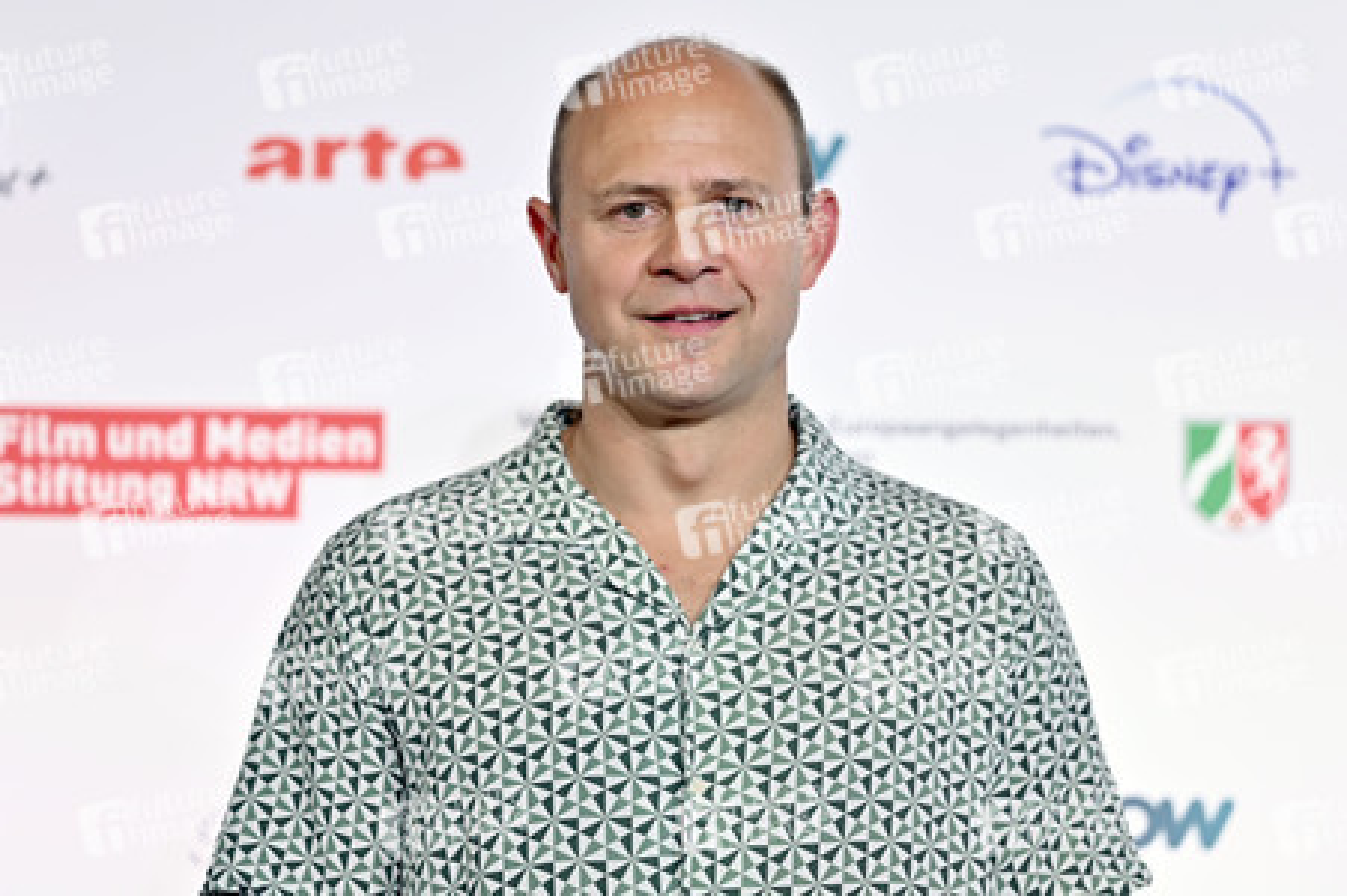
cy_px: 448
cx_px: 674
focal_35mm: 87
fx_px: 3253
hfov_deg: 23.4
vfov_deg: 15.7
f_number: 2.8
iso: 400
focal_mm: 87
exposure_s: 1/320
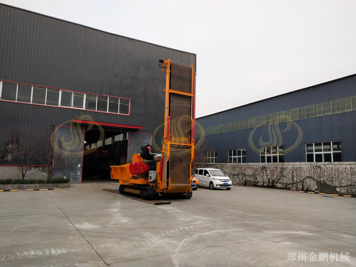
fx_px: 309
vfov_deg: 46.8
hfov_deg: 60.0
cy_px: 134
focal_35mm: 30
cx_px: 178
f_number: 1.8
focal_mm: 3.95
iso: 63
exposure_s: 1/375
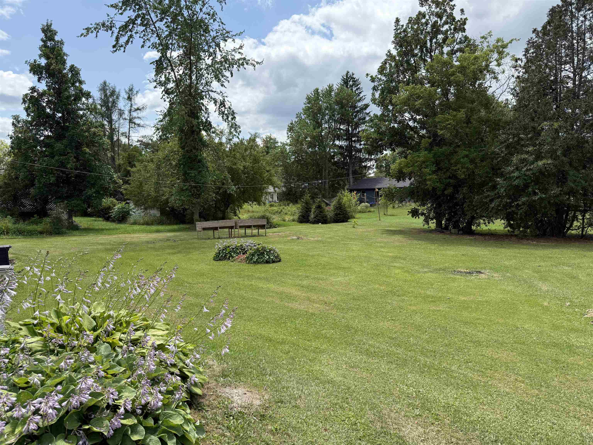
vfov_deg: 56.8
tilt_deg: -4.1
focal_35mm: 24
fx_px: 411
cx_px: 296
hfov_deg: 71.6
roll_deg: +1.4
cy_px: 222
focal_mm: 6.76
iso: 100
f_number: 1.78
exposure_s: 1/3759
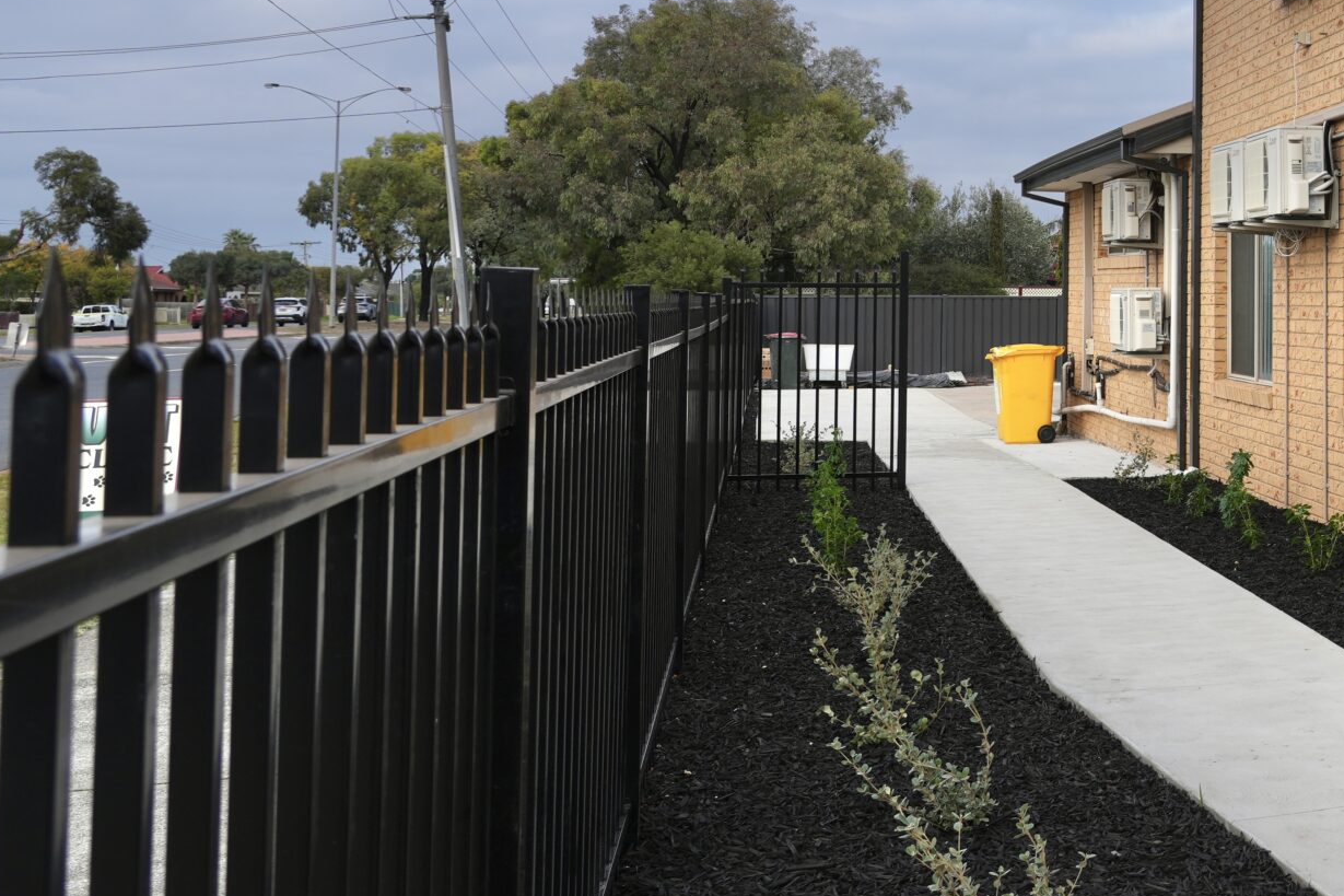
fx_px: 1866
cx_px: 1374
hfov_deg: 35.4
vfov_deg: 26.6
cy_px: 200
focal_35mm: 50
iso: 100
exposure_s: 1/100
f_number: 7.1
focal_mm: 24
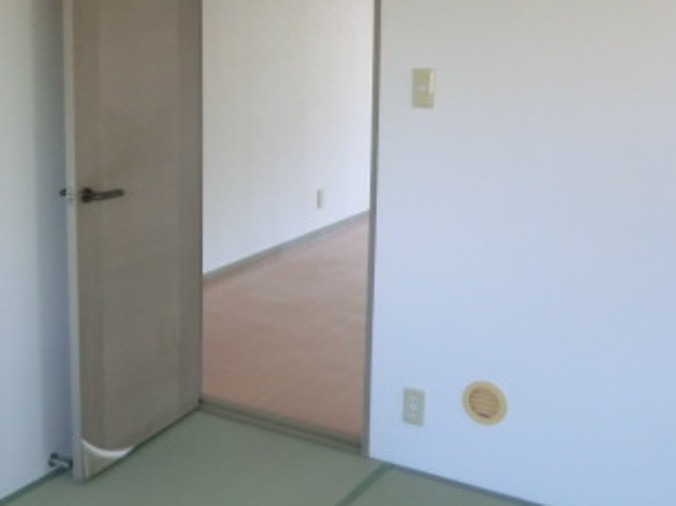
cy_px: 130
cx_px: 123
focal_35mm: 50
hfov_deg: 36.7
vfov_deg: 28.7
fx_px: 976
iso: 160
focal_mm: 4.3
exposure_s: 1/60
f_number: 3.2
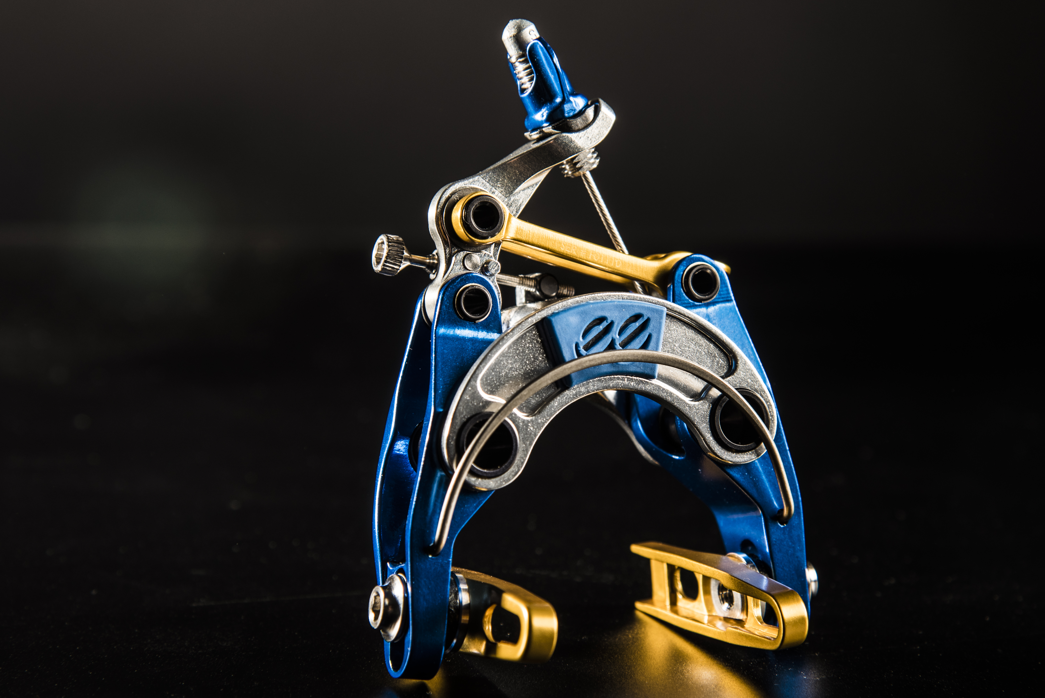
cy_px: 347
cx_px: 556
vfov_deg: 10.2
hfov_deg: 15.3
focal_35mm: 134
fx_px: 3891
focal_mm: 120
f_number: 8
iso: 100
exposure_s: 1/160
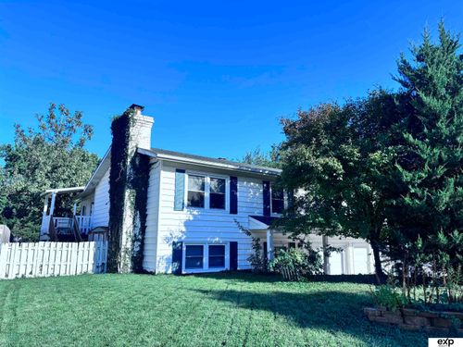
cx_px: 232
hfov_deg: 67.3
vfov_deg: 53.1
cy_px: 174
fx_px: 348
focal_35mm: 26
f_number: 1.6
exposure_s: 1/1912
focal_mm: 5.96
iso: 50
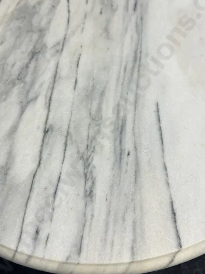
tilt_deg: -53.4
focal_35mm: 40
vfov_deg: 46.8
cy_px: 129
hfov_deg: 36.0
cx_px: 107
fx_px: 316
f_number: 1.78
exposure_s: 1/100
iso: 100
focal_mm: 6.86
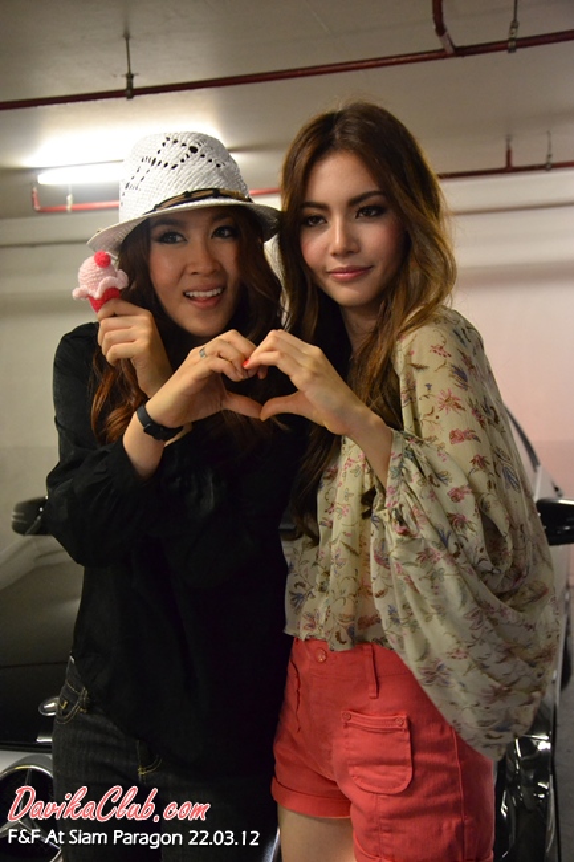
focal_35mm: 45
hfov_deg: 29.8
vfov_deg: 43.6
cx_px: 287
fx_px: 1077
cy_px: 431
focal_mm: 30
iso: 3200
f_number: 4.2
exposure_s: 1/40
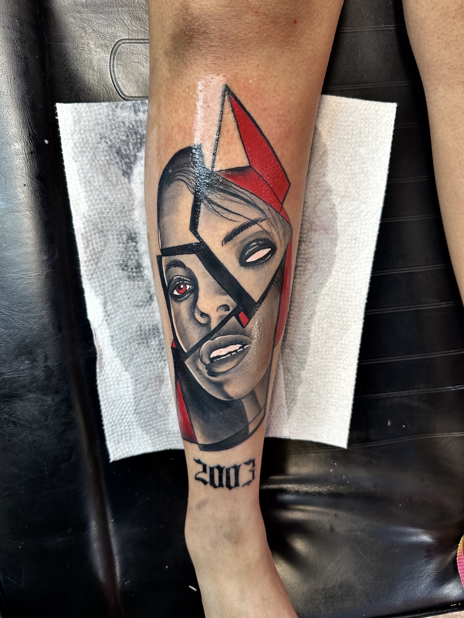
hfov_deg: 56.8
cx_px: 232
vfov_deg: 71.6
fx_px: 429
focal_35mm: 24
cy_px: 309
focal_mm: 6.86
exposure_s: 1/60
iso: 125
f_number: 1.78
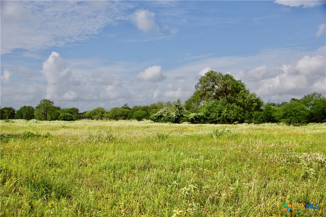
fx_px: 353
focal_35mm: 39
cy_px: 108
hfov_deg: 49.6
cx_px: 163
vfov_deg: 34.2
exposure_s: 1/800
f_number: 6.3
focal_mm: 26
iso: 100
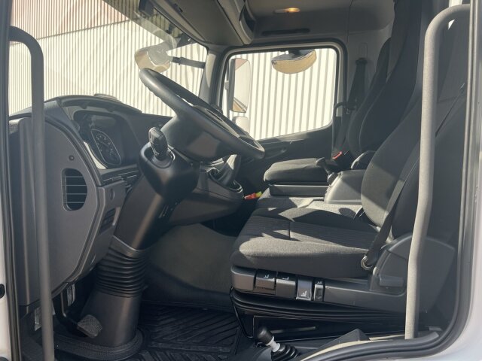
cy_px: 180
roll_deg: -2.6
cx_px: 241
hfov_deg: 67.3
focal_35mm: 26
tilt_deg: -6.1
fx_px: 362
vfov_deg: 53.1
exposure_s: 1/658
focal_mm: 5.7
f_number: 1.5
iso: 50
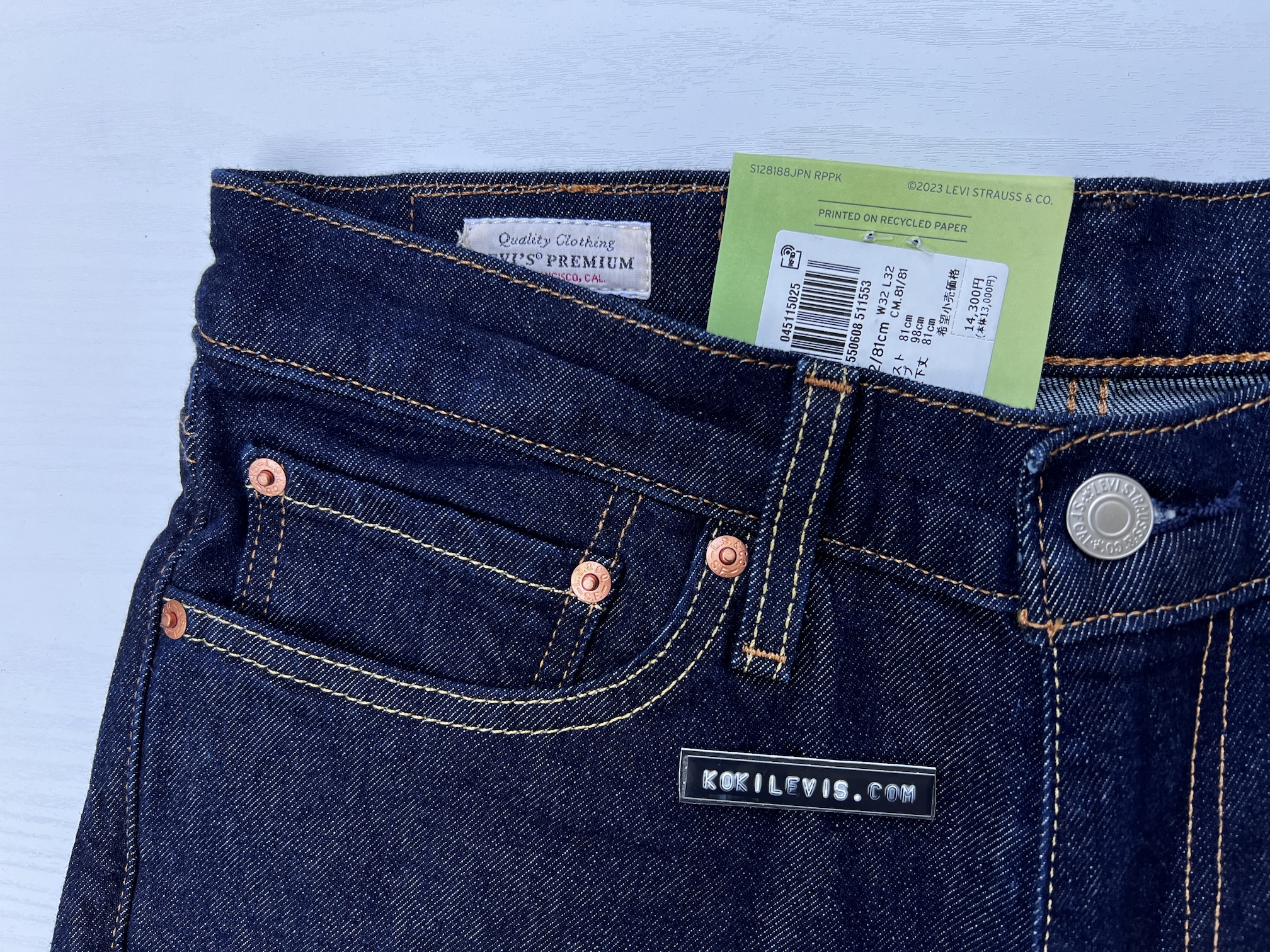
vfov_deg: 53.1
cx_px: 635
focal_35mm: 26
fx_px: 954
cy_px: 476
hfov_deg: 67.3
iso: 50
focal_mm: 5.7
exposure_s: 1/407
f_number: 1.5
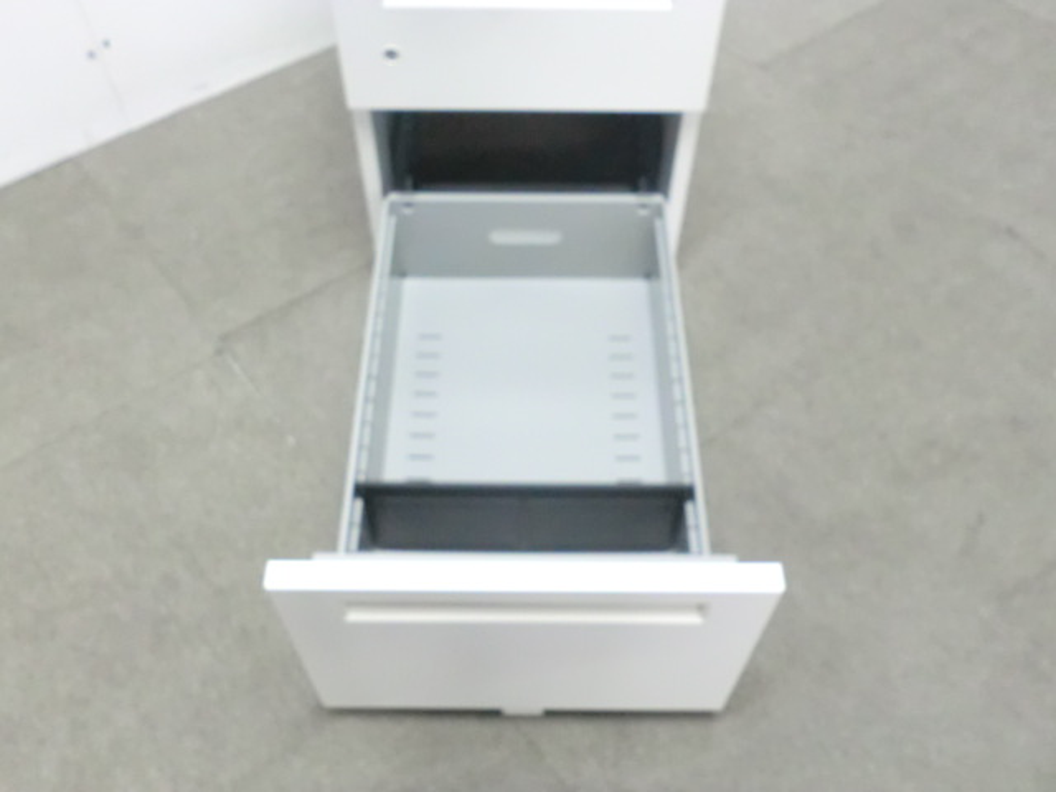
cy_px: 396
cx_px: 528
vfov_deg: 44.2
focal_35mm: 32
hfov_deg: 56.8
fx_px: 976
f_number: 3.5
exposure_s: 1/25
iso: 800
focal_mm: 5.8
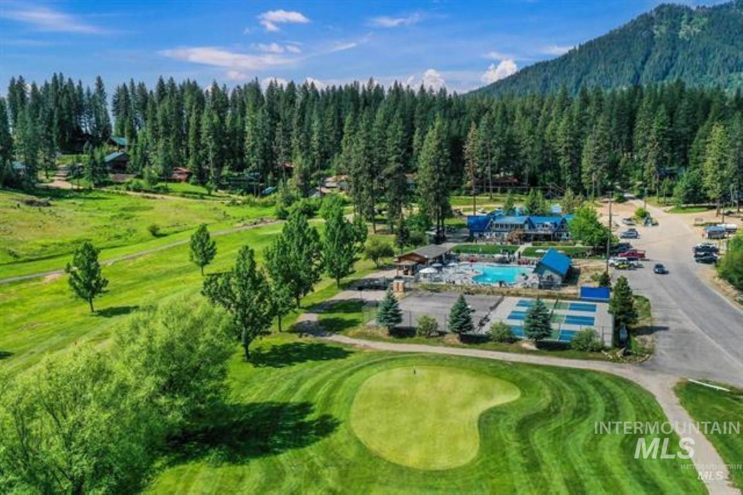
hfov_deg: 65.5
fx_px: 578
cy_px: 248
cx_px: 372
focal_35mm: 28
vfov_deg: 46.4
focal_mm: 10.26
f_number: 7.1
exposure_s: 1/800
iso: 100
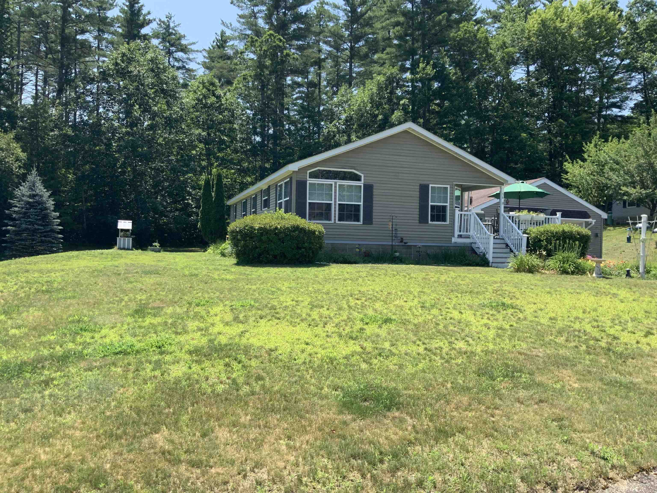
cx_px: 328
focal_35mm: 29
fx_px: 550
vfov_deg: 48.2
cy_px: 246
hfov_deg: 61.7
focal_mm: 3
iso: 16
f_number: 1.8
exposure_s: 1/944
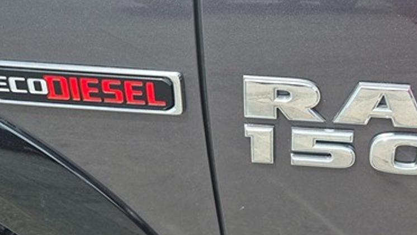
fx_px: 476
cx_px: 300
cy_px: 121
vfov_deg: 27.7
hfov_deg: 46.1
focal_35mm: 43
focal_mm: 5.4
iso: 80
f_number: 1.8
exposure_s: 1/1808
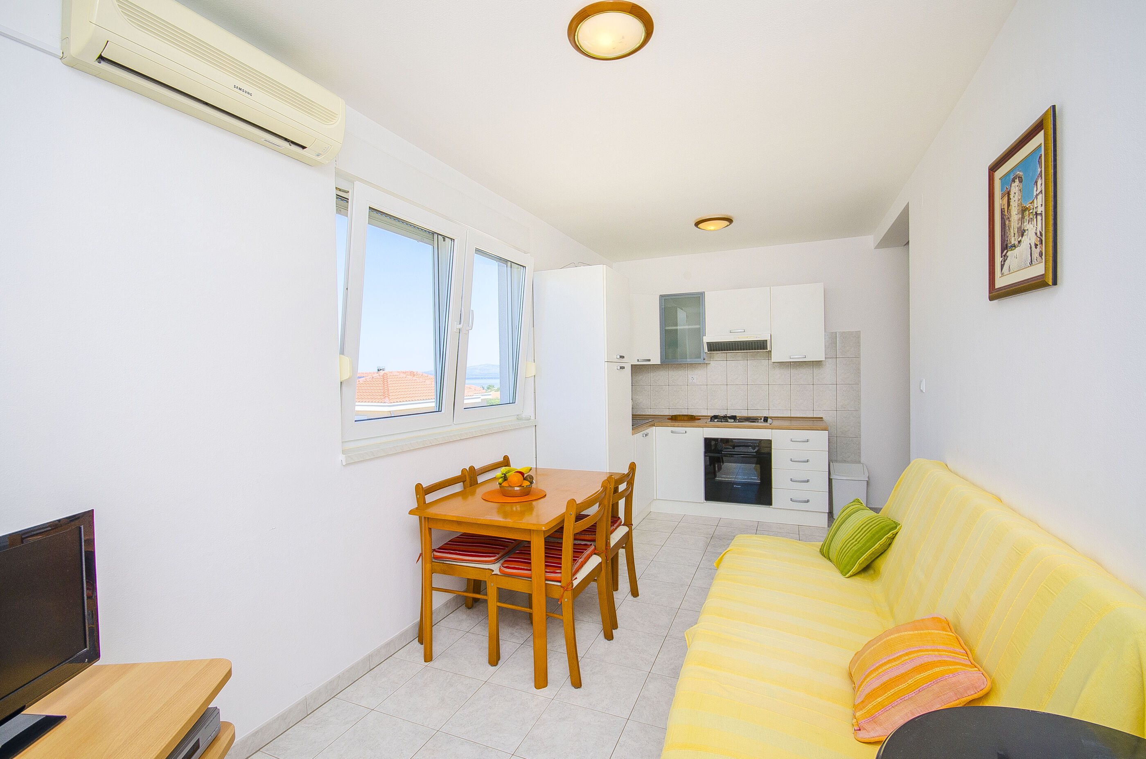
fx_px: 477
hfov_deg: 100.5
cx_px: 573
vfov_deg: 77.1
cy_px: 380
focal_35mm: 15
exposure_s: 1/160
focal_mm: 10
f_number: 8
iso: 160
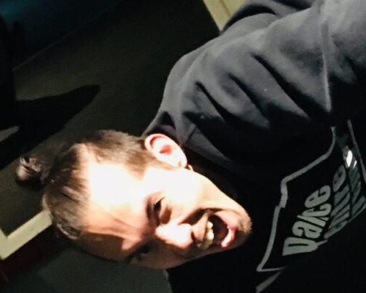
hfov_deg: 21.4
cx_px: 344
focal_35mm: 87
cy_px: 177
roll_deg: +28.7
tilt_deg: -23.0
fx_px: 942
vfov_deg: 17.6
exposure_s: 1/17
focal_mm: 4.15
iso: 1000
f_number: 2.2
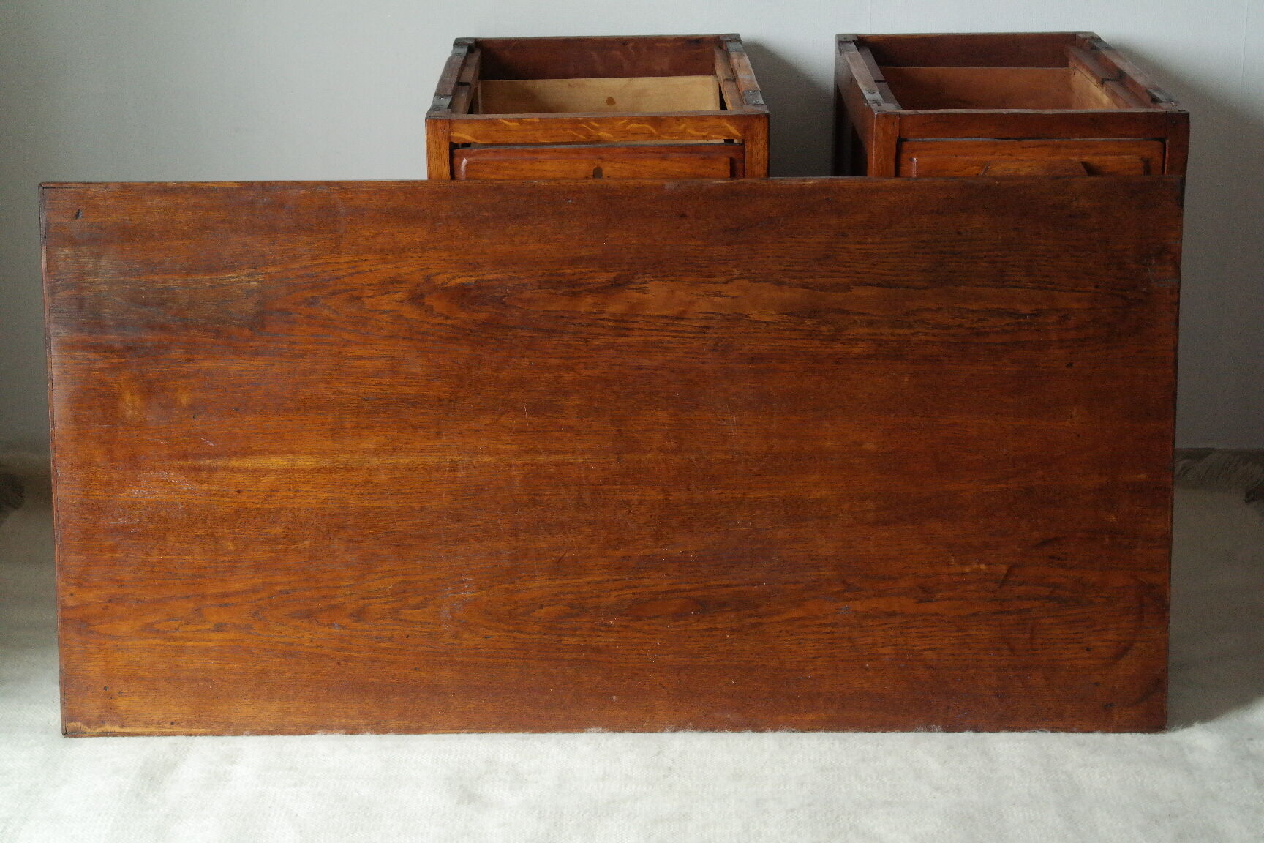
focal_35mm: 69
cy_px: 422
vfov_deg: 19.7
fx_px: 2422
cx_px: 632
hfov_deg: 29.2
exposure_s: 1/30
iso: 3200
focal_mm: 45
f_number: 5.6
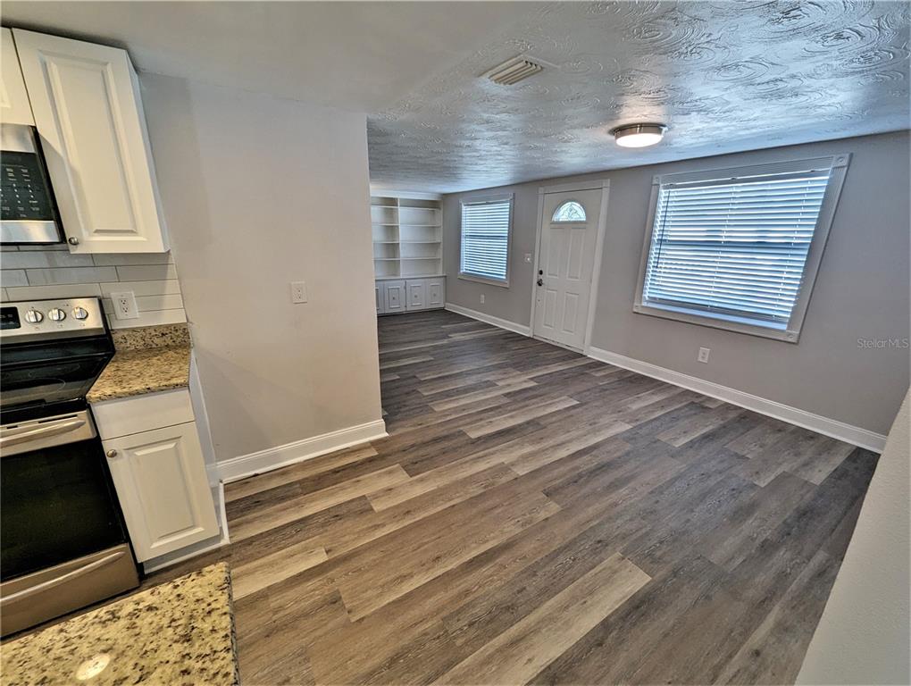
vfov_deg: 90.1
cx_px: 456
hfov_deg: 106.1
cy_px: 343
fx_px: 343
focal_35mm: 13
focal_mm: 1.95
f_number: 2.2
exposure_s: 1/151
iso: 61
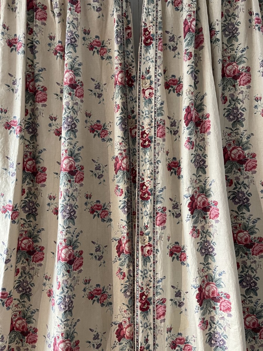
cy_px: 176
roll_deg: +0.7
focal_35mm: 25
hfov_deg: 54.9
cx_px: 132
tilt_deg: -4.0
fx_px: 253
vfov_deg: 69.4
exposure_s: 1/50
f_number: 1.6
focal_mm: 5.1
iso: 400
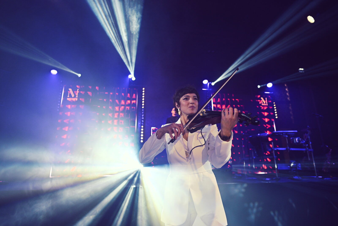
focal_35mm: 20
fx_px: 188
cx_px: 169
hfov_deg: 84.0
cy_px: 113
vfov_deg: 61.9
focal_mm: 20
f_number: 1.8
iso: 900
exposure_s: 1/800
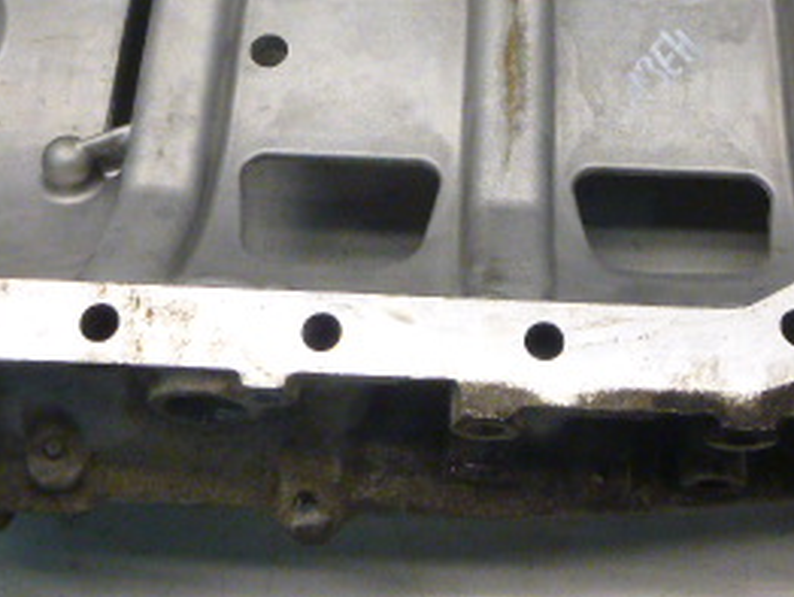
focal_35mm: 61
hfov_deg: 31.6
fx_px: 1400
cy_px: -12
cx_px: 461
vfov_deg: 23.0
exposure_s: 1/60
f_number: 3.9
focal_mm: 4.5
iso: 320
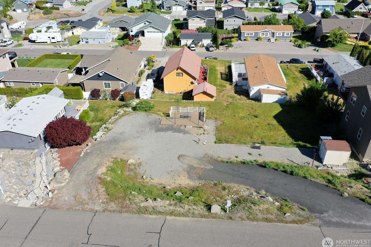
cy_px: 124
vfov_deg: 45.0
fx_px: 299
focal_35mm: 29
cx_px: 185
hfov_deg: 63.7
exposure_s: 1/500
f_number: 5.6
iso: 100
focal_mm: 10.26
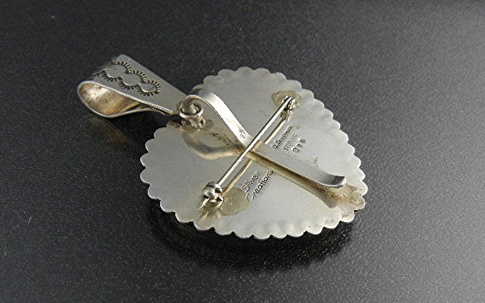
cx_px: 242
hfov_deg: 41.8
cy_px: 166
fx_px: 634
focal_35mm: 48
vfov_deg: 26.8
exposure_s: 1/30
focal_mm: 8.1
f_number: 3.8
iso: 304
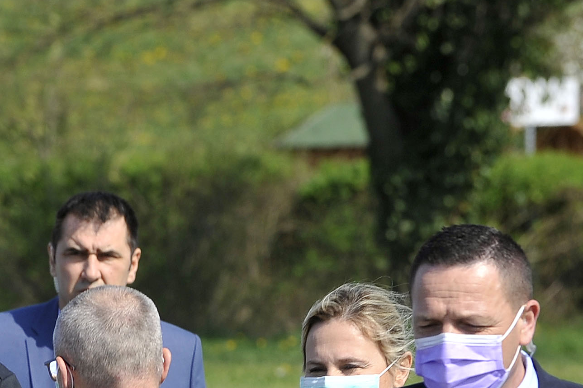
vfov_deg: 2.3
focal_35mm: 594
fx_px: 9618
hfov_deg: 3.5
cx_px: -188
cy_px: 619
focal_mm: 180
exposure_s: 1/400
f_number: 8
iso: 200
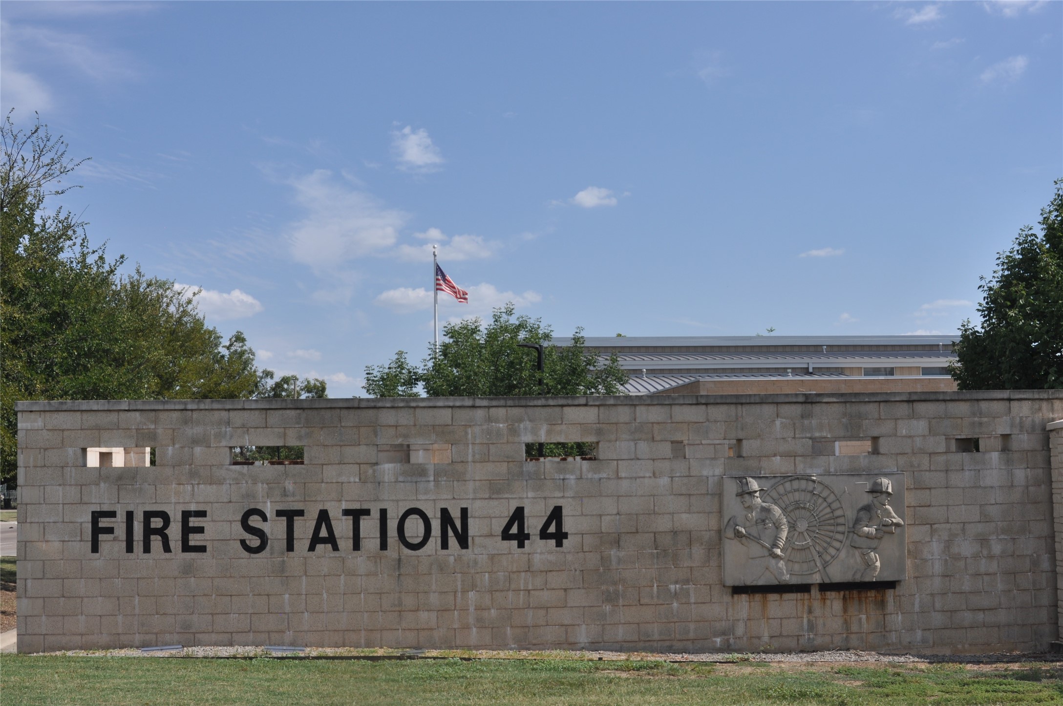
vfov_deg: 31.8
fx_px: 1239
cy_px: 353
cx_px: 532
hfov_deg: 46.5
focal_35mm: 42
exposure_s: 1/400
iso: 200
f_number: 10
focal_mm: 28
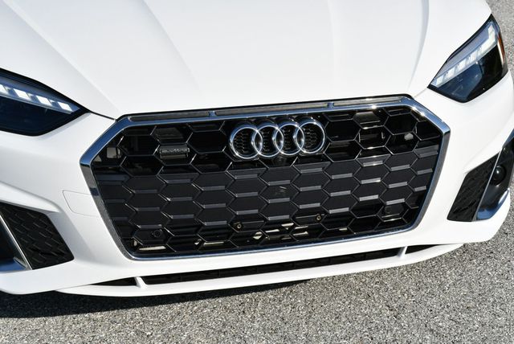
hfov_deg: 26.6
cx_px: 257
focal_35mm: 76
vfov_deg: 18.0
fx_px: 1086
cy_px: 172
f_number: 8
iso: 100
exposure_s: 1/250
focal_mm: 38
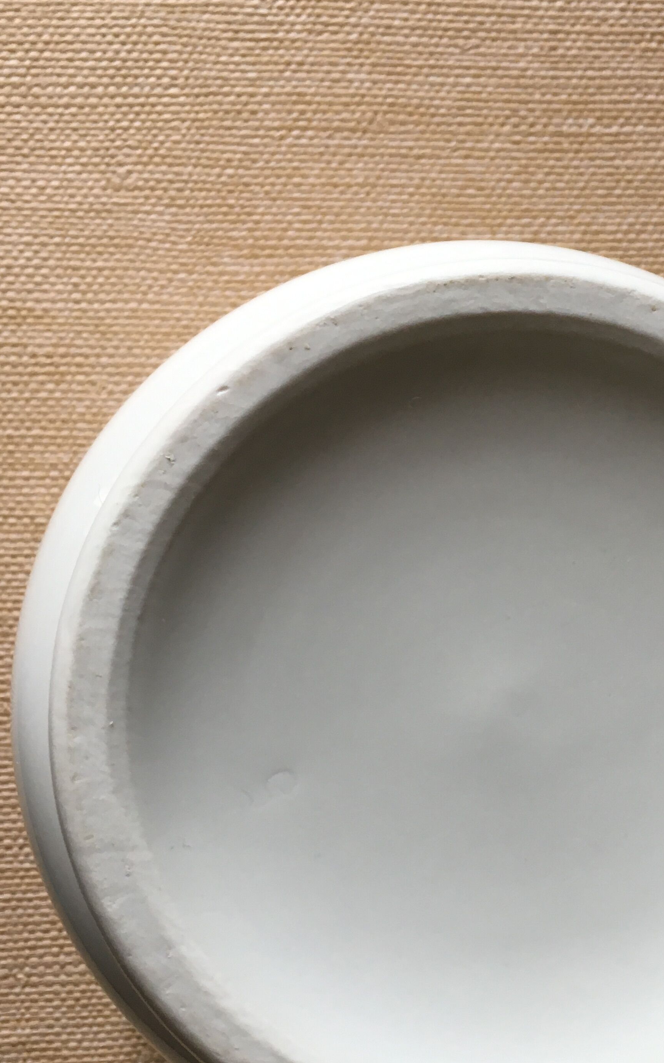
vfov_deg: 44.1
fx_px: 1303
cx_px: 447
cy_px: 649
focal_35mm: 45
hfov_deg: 28.4
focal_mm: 4.15
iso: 64
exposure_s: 1/33
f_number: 2.2
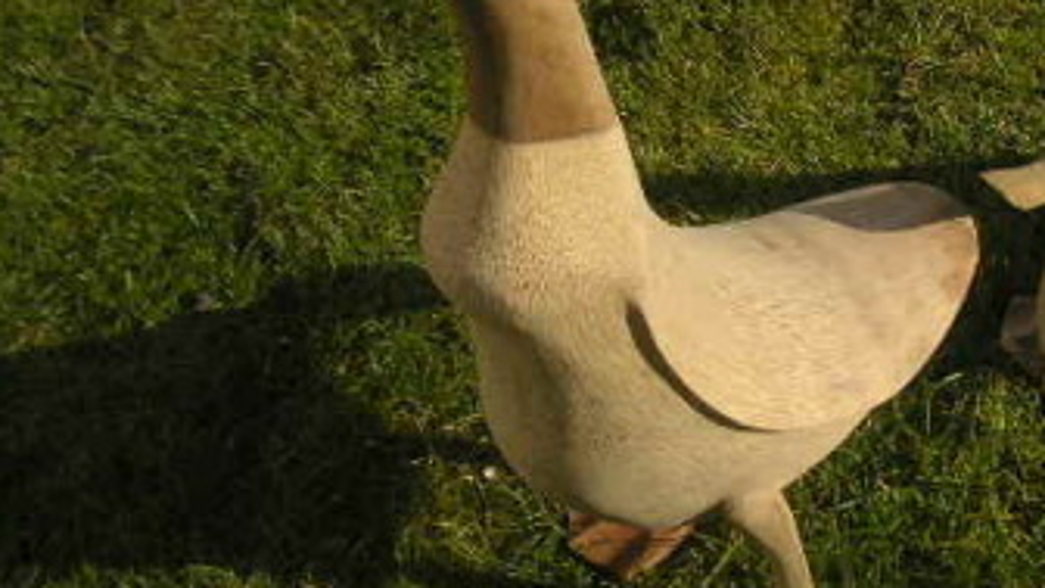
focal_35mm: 63
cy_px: 215
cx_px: 731
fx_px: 1746
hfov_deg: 32.9
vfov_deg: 19.1
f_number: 6.7
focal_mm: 6
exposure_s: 1/180
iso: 50
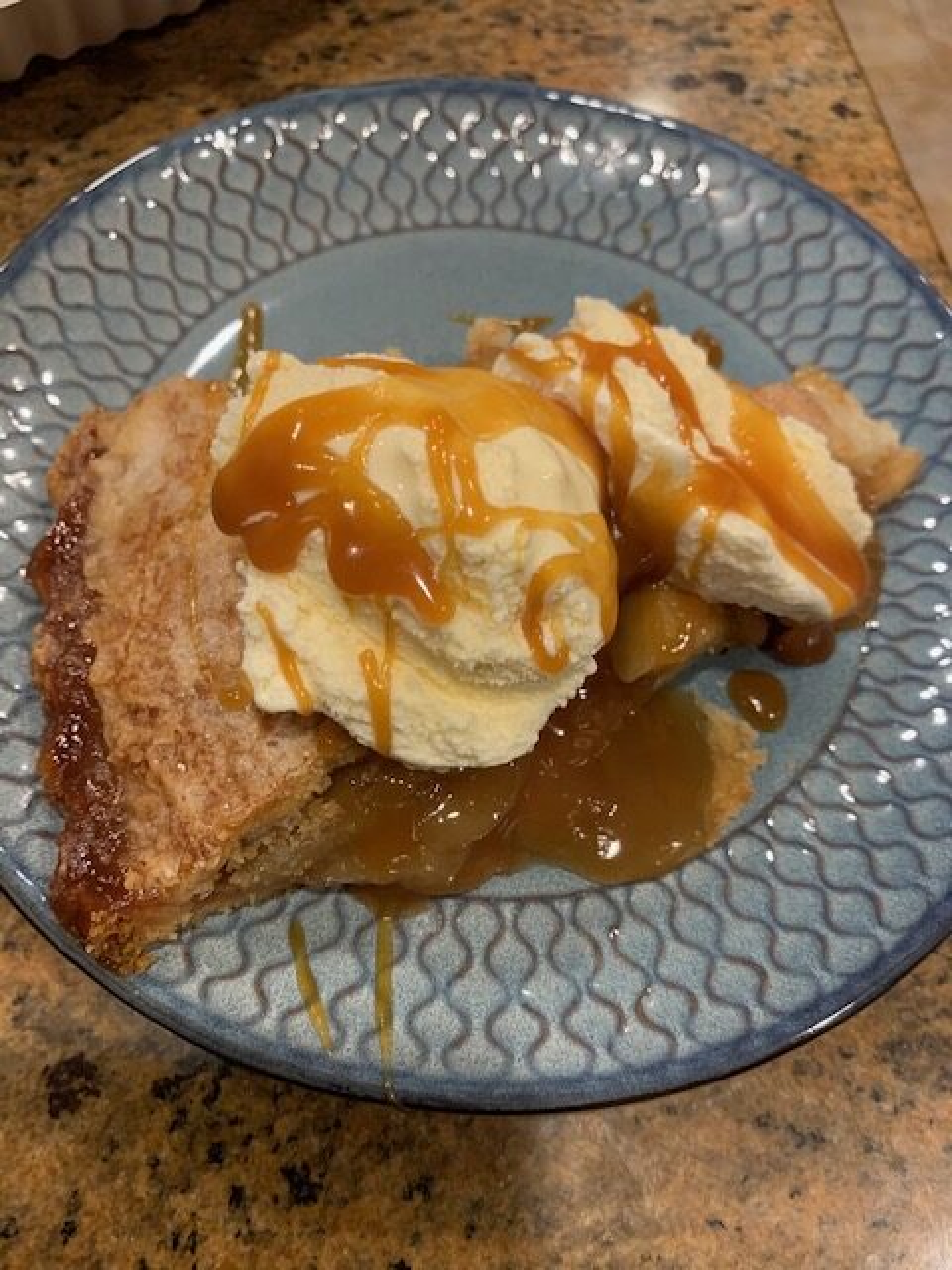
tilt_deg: -63.7
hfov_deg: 53.1
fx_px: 953
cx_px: 476
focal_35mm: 26
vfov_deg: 67.3
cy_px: 635
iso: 125
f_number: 1.8
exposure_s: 1/60
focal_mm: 4.25
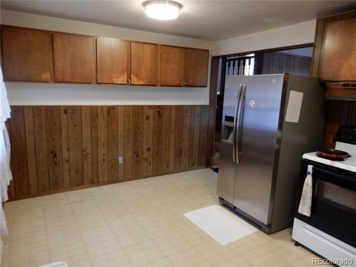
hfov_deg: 71.6
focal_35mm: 24
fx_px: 247
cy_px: 134
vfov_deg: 56.8
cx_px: 178
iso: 400
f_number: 3.4
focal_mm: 4.3
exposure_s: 1/25
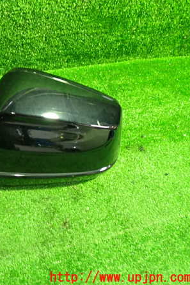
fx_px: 333
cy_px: 142
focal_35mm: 42
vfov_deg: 46.4
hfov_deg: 29.8
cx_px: 3
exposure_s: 1/30
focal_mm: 5.4
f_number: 2.3
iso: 640
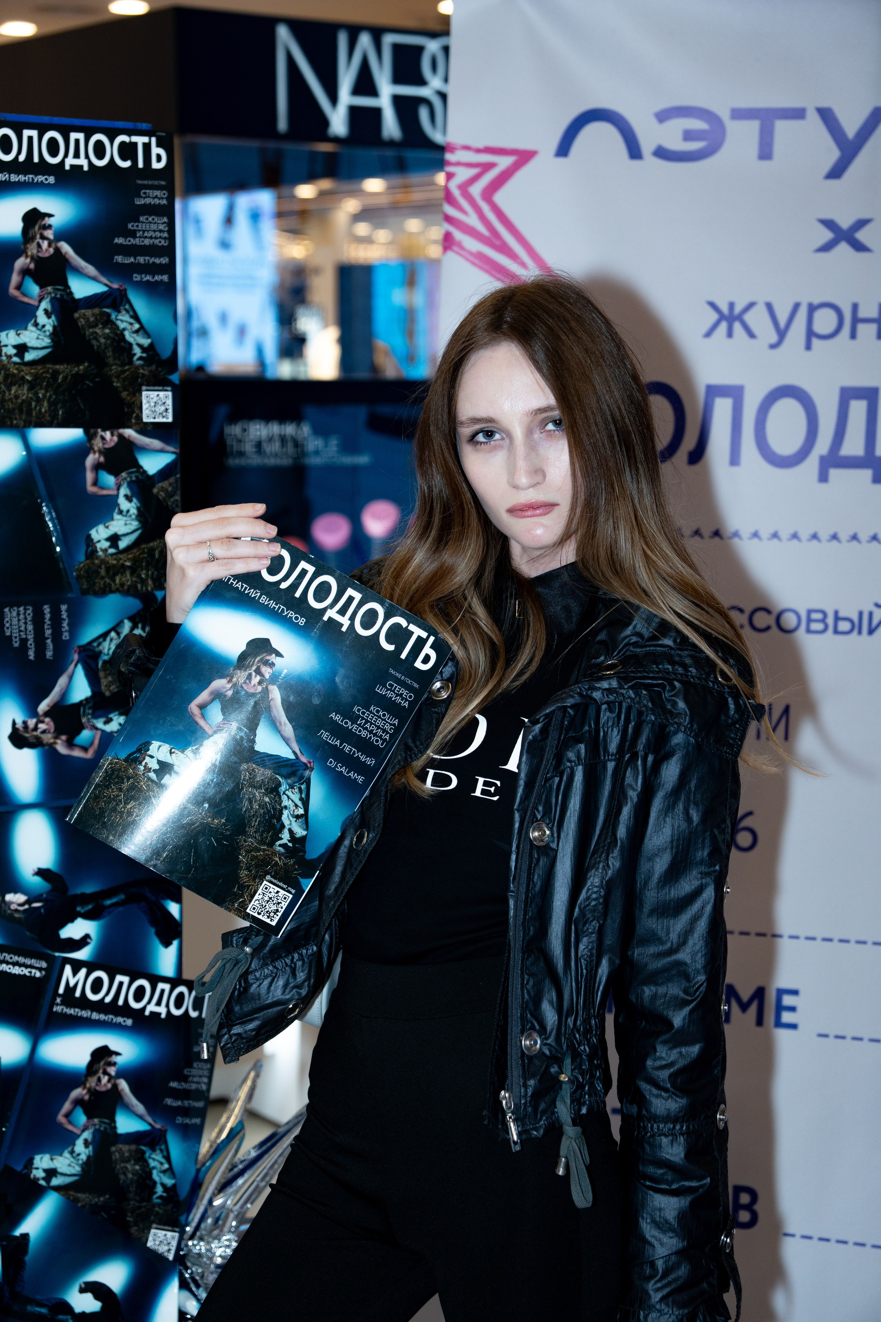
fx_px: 2588
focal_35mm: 70
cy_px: 661
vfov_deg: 28.6
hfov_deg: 19.3
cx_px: 440
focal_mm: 47
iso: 400
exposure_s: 1/320
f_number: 3.5
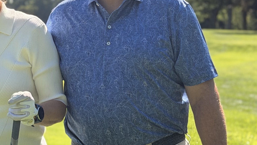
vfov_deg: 8.8
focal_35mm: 138
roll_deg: +0.4
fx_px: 940
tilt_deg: +0.8
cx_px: 44
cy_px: 48
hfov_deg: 15.4
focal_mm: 6.76
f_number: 1.78
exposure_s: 1/4329
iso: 100
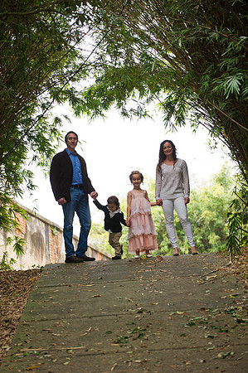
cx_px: 124
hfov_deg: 9.8
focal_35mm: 140
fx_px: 1450
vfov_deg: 14.7
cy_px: 186
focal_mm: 140
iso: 400
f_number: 4
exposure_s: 1/200
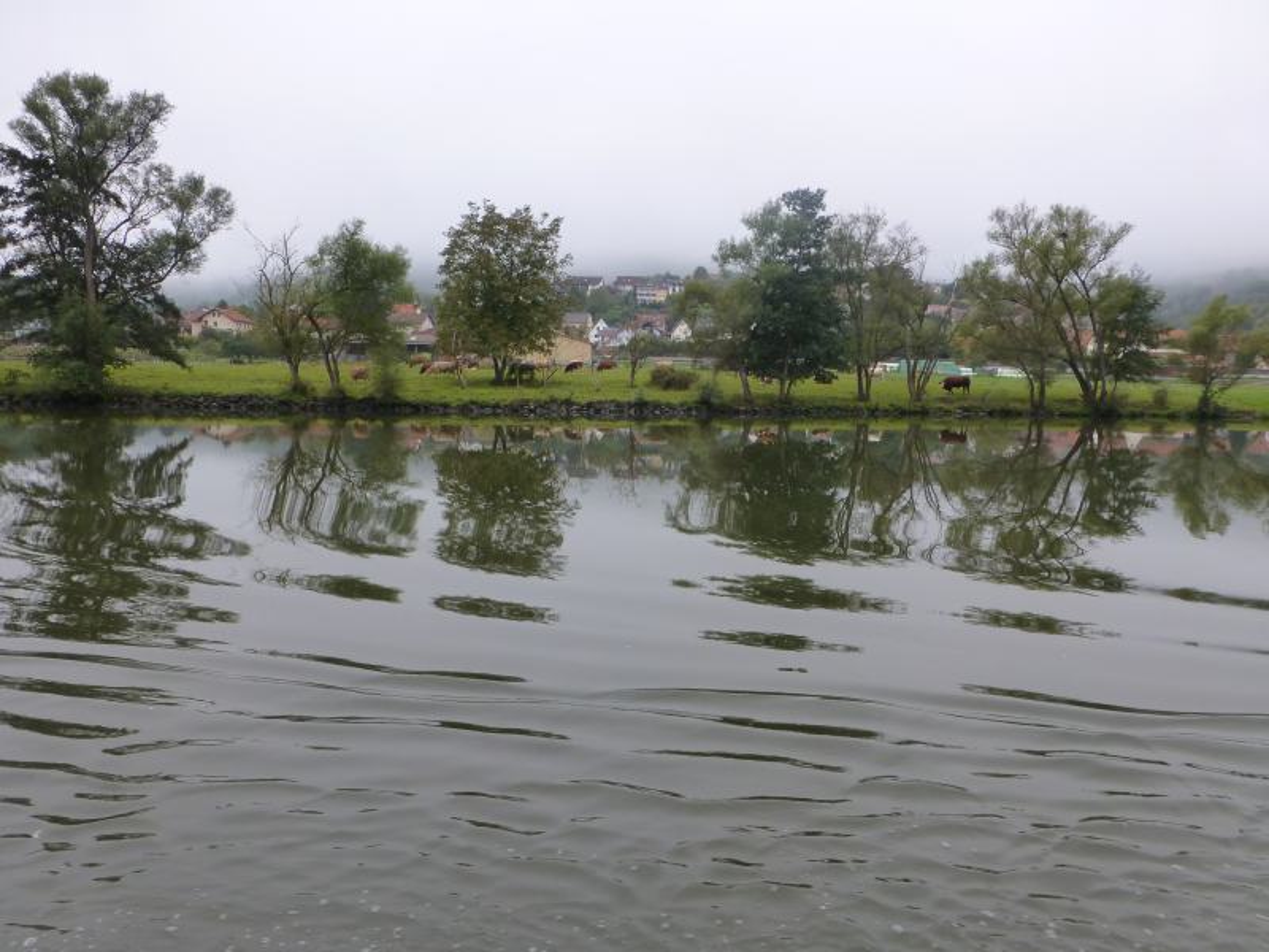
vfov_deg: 56.8
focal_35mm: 24
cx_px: 634
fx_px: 880
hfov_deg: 71.6
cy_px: 476
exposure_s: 1/320
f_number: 4
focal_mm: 4.3
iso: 160
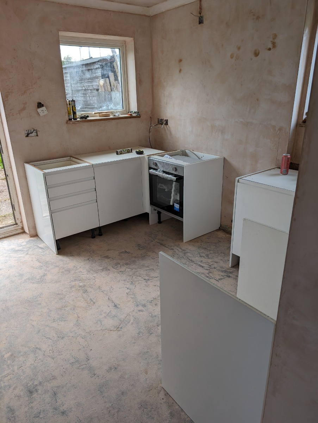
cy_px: 212
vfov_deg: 71.5
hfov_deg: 56.9
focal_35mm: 24
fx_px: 293
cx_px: 159
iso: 22
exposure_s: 1/166
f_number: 1.68
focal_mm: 6.9
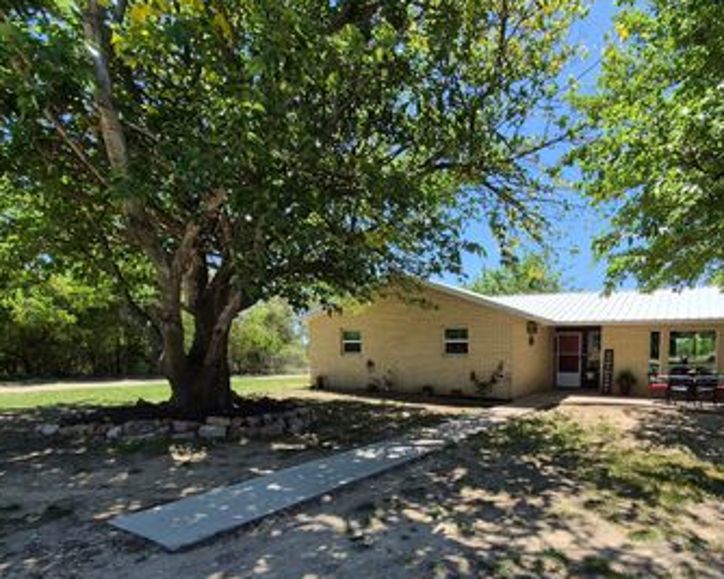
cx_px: 496
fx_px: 407
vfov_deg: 69.0
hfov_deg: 79.9
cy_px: 383
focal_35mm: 19
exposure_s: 1/1164
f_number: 2.2
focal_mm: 1.74
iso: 40
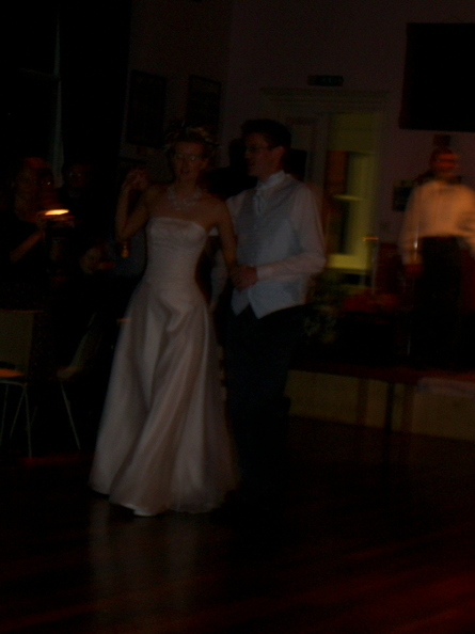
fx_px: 1611
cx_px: 238
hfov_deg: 16.8
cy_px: 317
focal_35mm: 88
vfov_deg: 22.3
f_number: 4.4
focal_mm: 14.6
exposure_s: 1/40
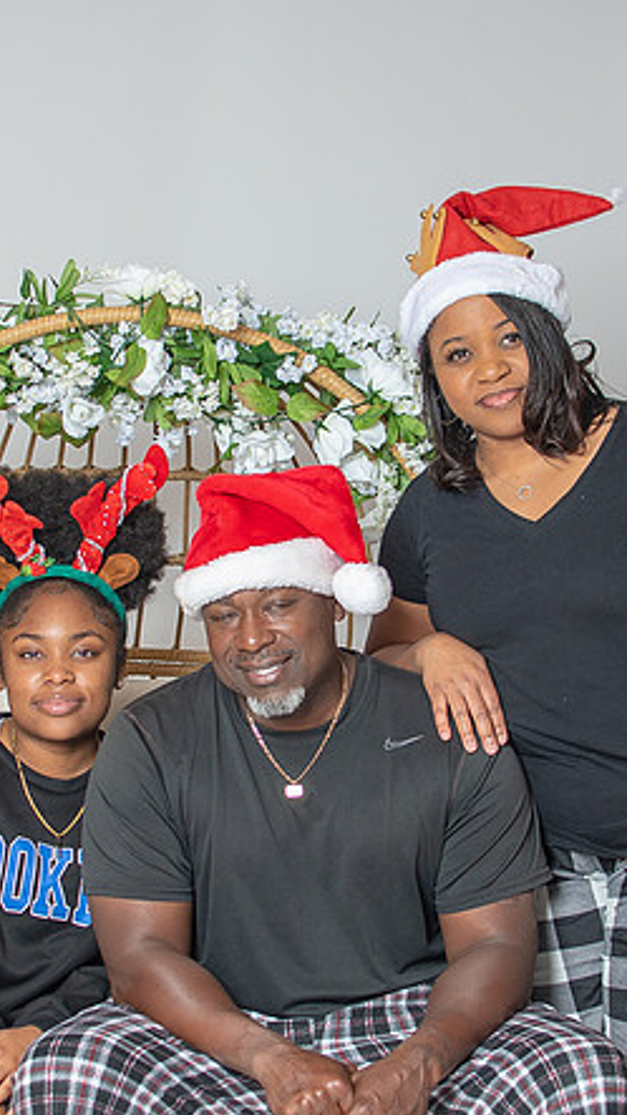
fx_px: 2455
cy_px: 559
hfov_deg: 14.6
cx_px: 272
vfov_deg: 25.6
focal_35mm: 83
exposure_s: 1/250
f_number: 3.2
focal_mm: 35
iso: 100
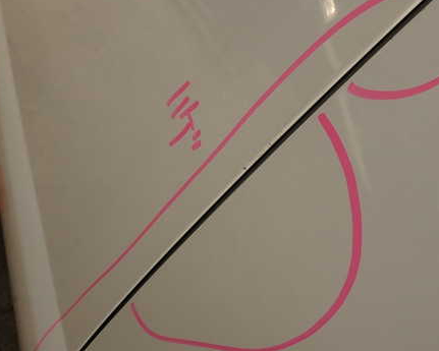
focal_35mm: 34
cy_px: 198
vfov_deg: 43.3
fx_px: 442
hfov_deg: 52.8
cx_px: 229
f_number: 2.8
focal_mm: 4.5
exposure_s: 1/500
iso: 100
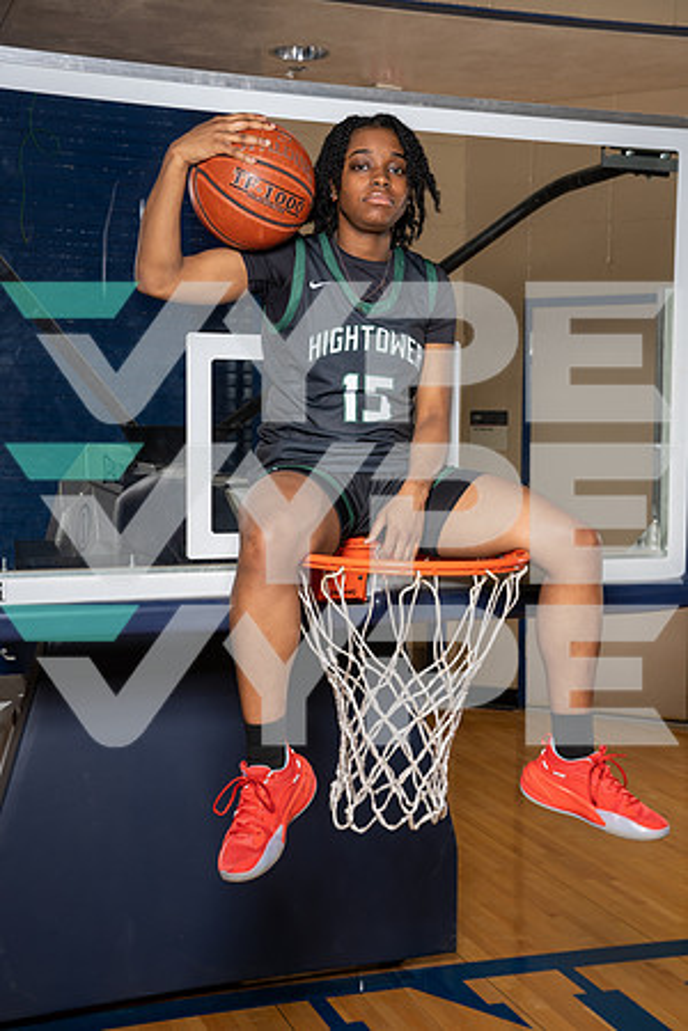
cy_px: 516
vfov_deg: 39.6
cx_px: 344
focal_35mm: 50
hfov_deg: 27.0
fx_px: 1433
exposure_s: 1/250
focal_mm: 50
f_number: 8
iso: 640
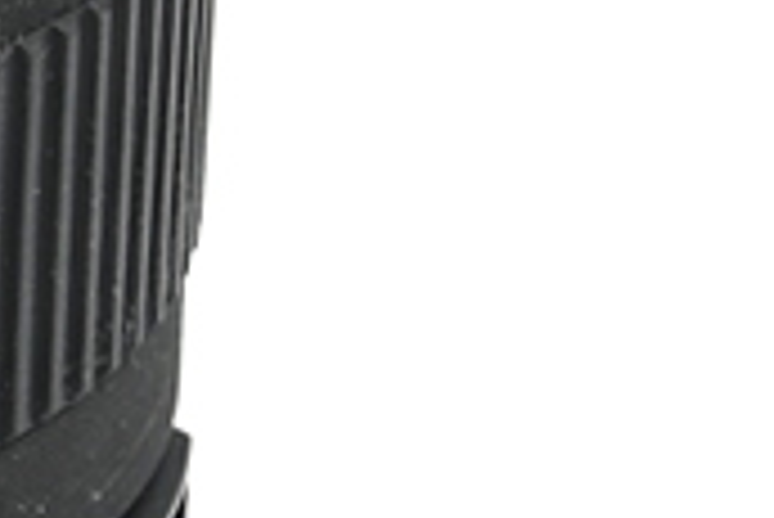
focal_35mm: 423
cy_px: -83
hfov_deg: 4.8
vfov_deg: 3.3
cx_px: -783
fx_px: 9102
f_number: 14
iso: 100
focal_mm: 75
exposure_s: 1/13
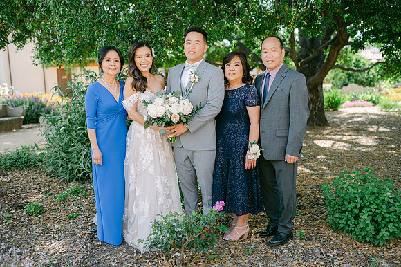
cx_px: 200
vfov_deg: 37.8
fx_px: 390
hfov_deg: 54.5
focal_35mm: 35
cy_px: 134
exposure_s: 1/800
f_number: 2
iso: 100
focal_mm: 35
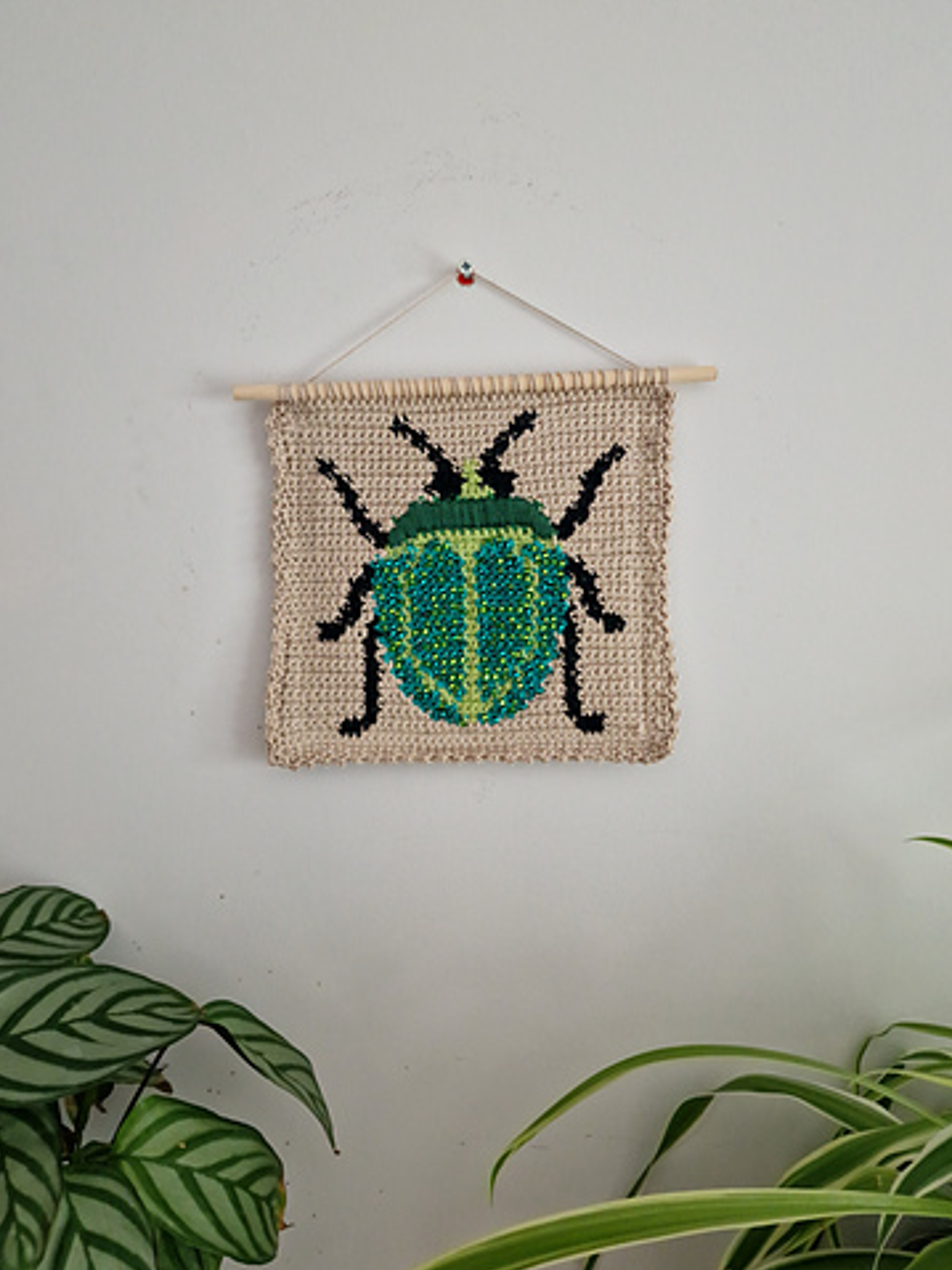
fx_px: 880
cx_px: 465
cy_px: 623
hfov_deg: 56.8
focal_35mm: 24
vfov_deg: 71.6
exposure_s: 1/40
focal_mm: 6.4
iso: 160
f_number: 1.8
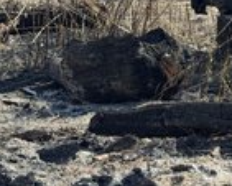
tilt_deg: -5.9
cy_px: 59
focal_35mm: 133
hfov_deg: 14.1
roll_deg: -4.7
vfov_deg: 11.6
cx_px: 275
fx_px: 914
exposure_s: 1/1076
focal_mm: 6.76
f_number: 1.78
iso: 64
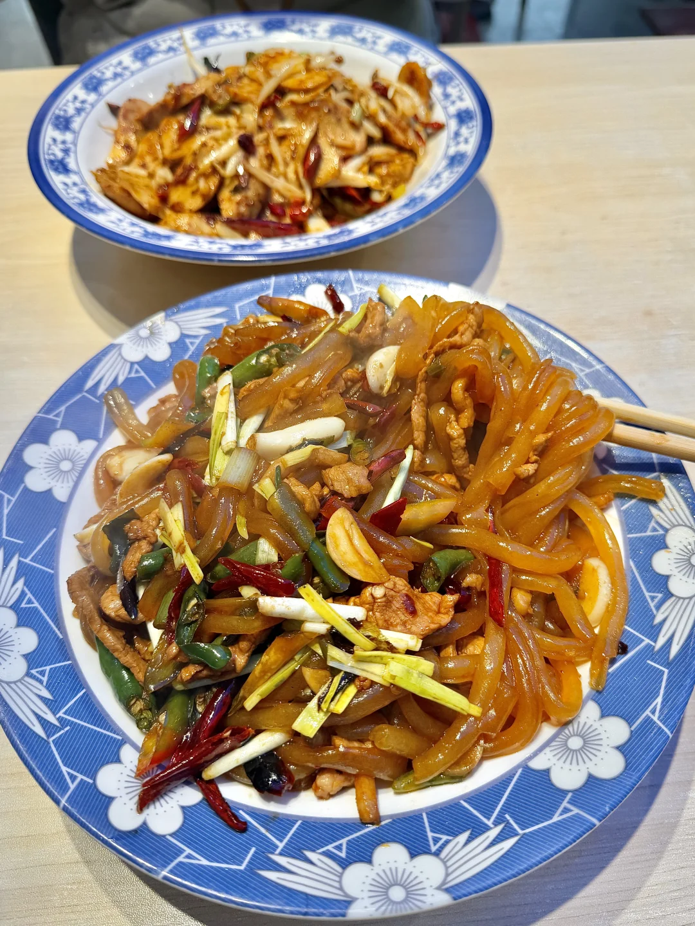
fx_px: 642
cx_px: 348
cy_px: 463
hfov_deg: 56.8
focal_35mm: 24
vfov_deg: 71.6
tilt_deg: -54.8
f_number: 1.78
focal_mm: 6.76
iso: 80
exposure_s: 1/370
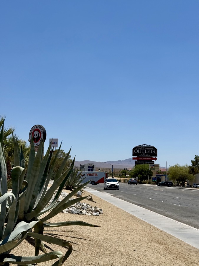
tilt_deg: +8.6
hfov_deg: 30.3
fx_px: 368
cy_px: 133
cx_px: 100
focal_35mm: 48
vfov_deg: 39.7
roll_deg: -2.9
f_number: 1.78
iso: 64
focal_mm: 6.76
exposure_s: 1/9901
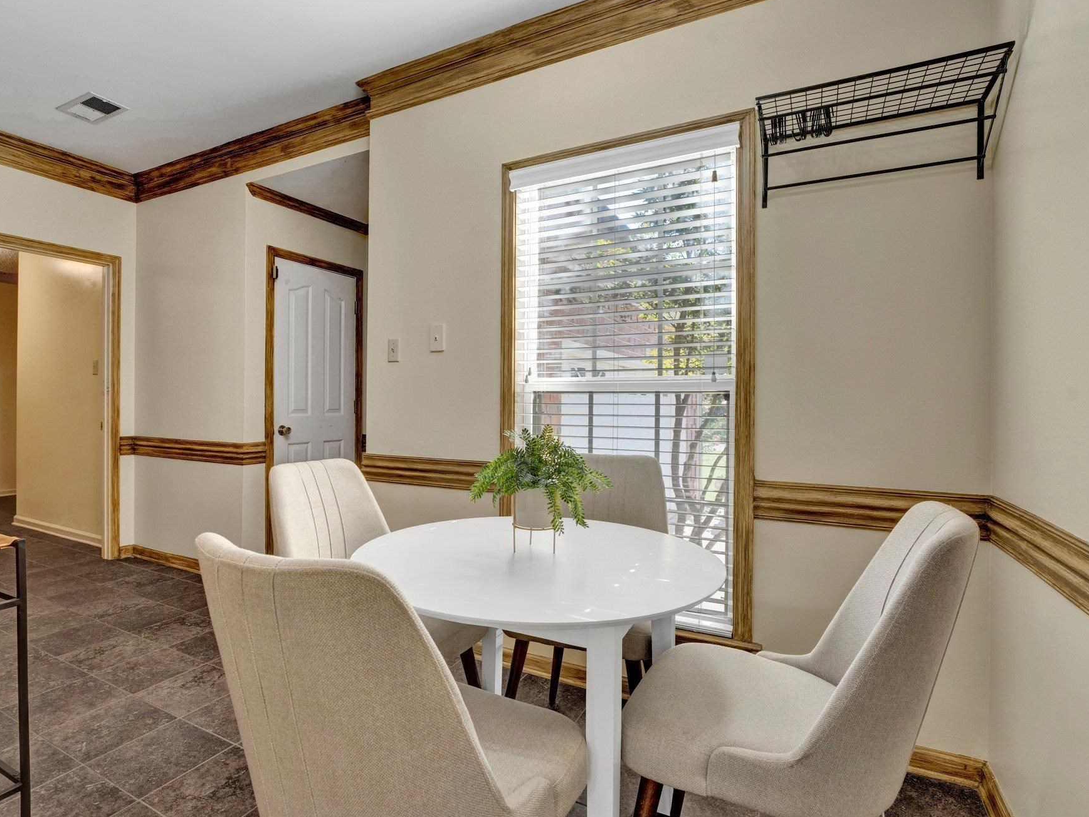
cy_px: 425
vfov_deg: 72.9
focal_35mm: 18
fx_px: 553
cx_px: 504
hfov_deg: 89.0
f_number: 8
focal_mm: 15.5
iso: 1000
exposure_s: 1/60
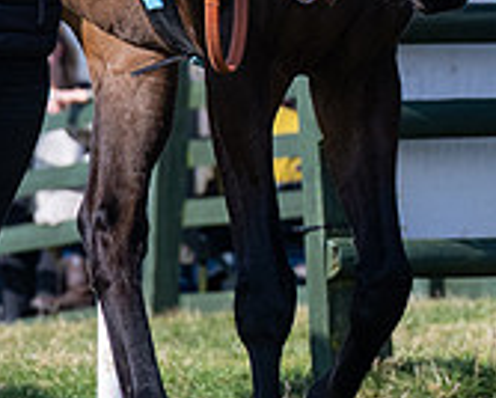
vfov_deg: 2.1
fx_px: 11096
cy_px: -9
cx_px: 623
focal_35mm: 755
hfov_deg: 2.6
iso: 200
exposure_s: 1/2500
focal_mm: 101
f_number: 4
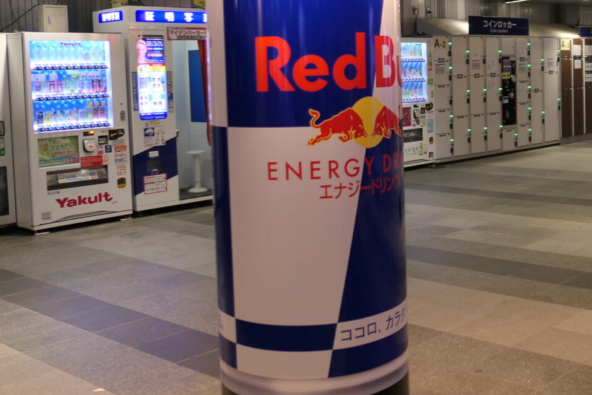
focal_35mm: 48
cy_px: 117
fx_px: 789
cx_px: 376
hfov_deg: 40.8
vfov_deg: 27.8
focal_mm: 8.8
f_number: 1.4
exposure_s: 1/80
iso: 125
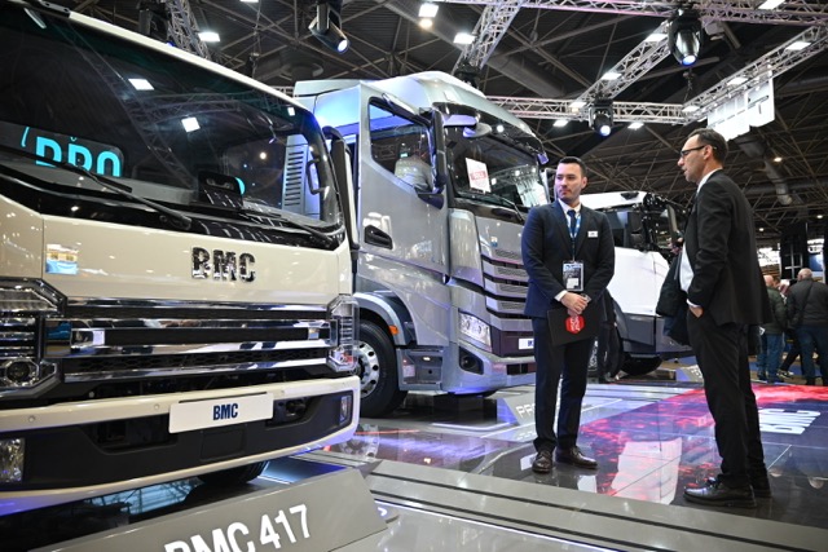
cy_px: 276
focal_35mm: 28
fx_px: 644
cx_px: 414
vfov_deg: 46.4
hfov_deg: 65.5
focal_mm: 28
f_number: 4
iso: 900
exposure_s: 1/125
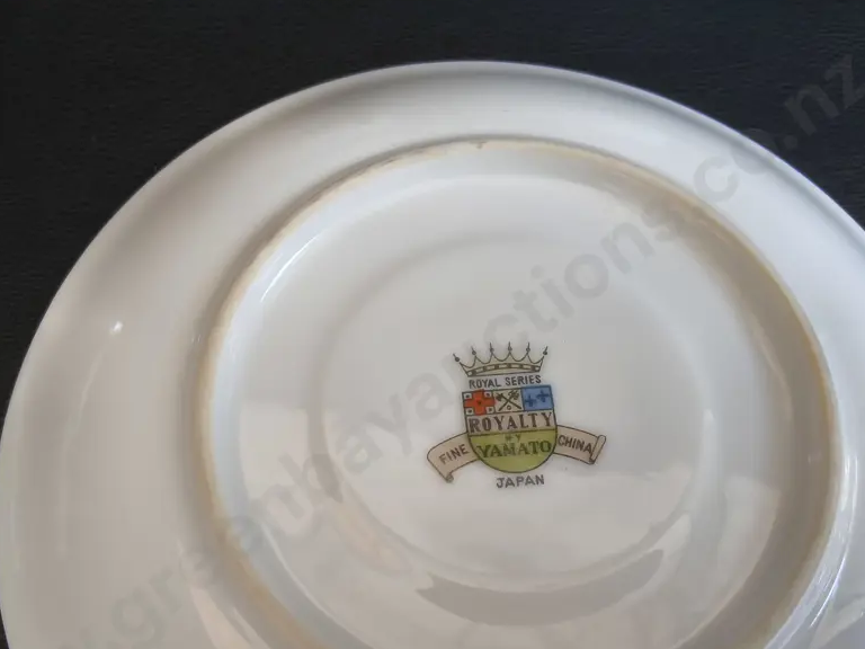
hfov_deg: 51.3
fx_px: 900
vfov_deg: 39.3
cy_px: 416
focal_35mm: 36
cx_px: 400
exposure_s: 1/100
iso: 100
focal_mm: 2.87
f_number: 2
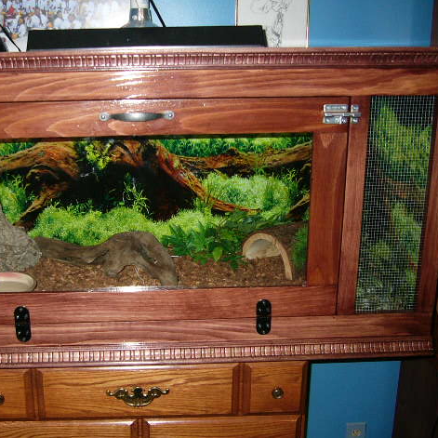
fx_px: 601
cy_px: 220
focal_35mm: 42
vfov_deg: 40.0
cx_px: 153
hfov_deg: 39.6
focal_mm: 5.8
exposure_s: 1/60
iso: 100
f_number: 2.8
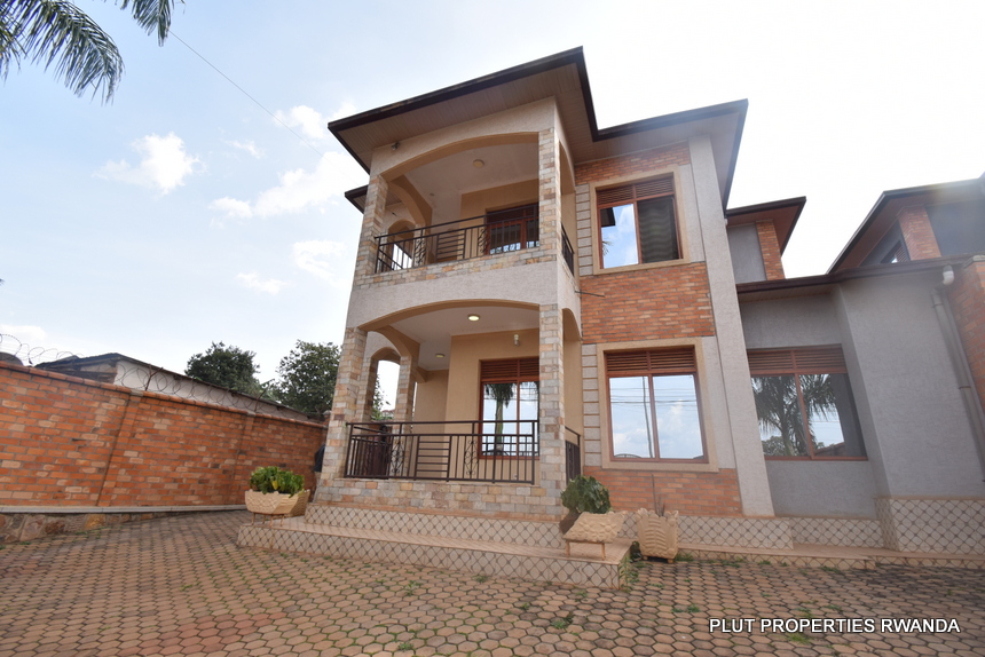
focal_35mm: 15
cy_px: 328
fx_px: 411
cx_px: 492
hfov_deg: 100.4
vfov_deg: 77.4
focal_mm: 10
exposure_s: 1/250
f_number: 8
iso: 250
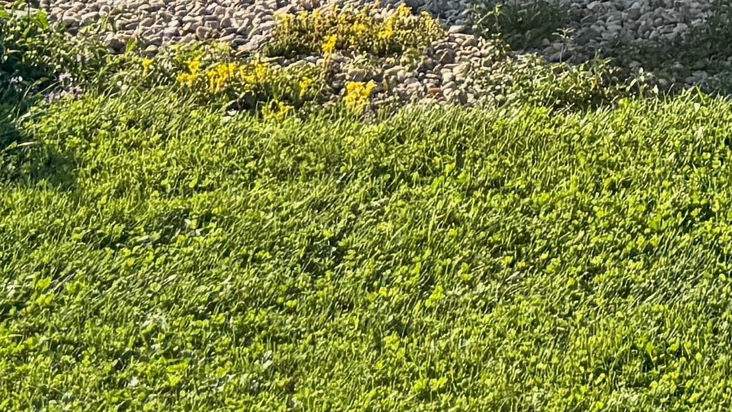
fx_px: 2717
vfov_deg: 7.7
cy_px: -772
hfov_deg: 14.6
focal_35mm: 140
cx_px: 979
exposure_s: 1/1980
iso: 80
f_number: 1.78
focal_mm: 6.76
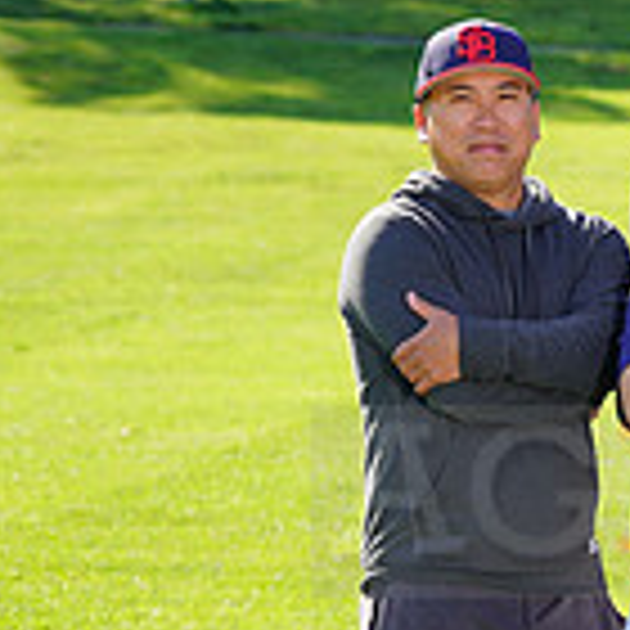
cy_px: 466
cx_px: 1066
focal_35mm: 352
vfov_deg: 5.0
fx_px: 7248
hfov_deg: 4.9
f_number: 5.6
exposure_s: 1/250
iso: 100
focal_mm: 100
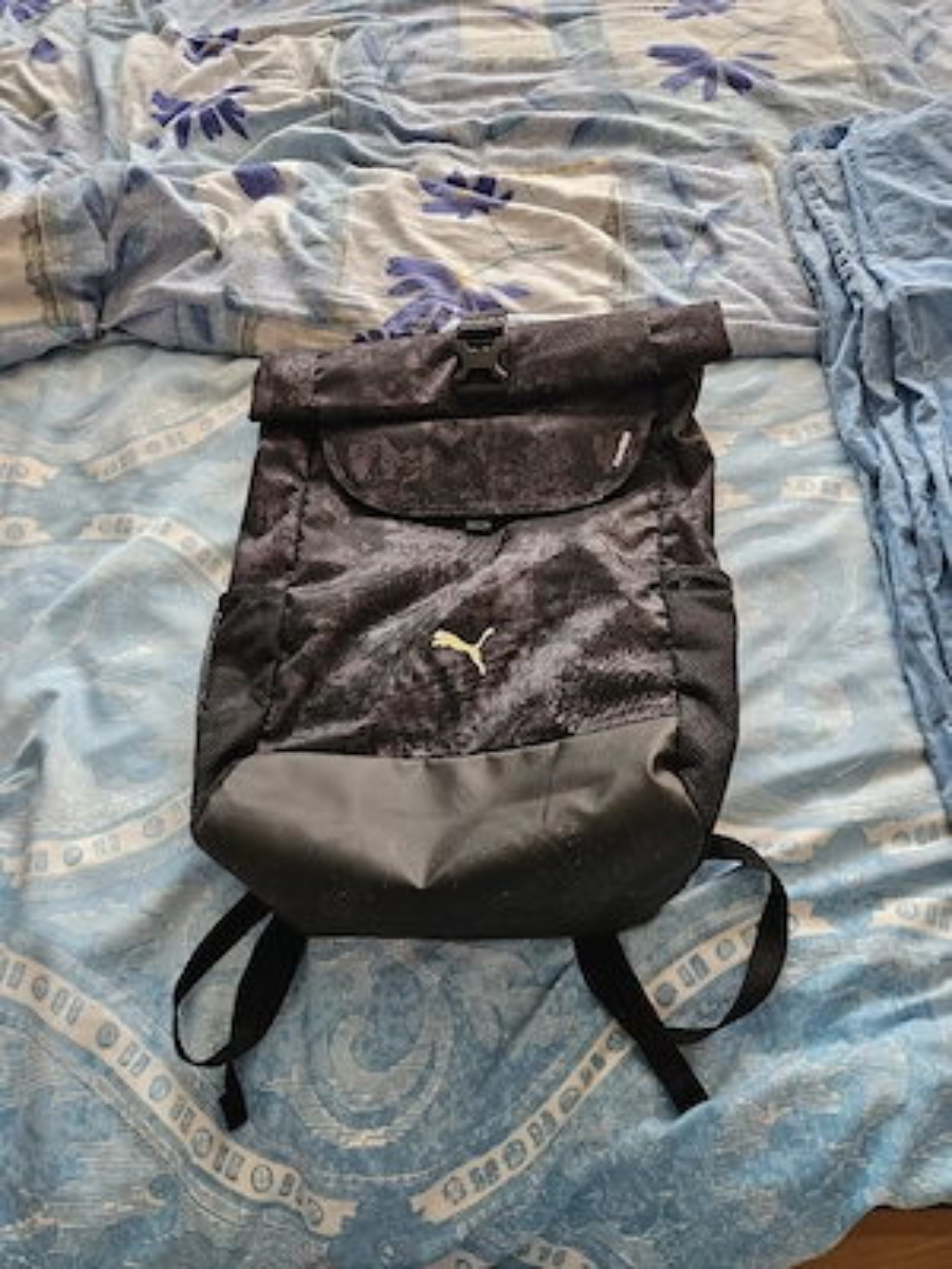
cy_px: 634
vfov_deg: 73.9
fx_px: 843
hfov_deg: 58.9
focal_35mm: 23
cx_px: 476
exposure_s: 1/143
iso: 320
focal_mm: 5.4
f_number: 1.8
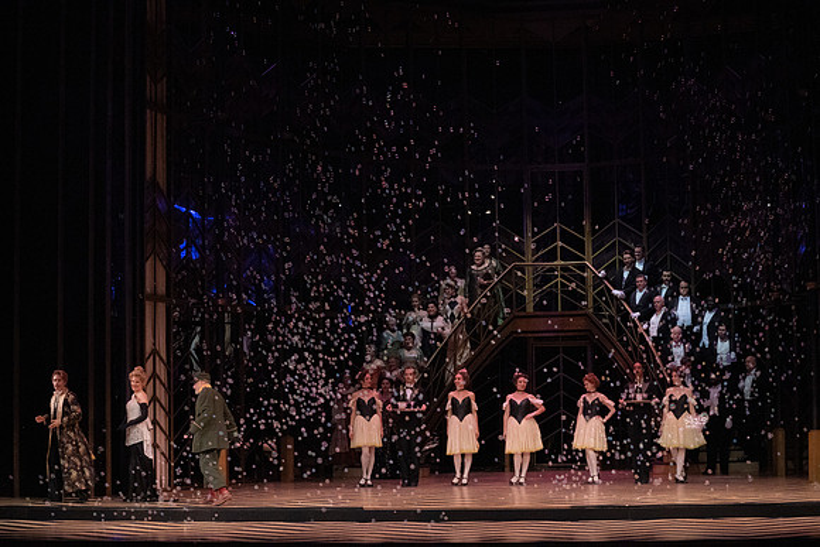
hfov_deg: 28.1
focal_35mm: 72
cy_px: 274
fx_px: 1640
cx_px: 410
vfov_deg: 18.9
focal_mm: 72
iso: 12800
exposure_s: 1/400
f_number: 18
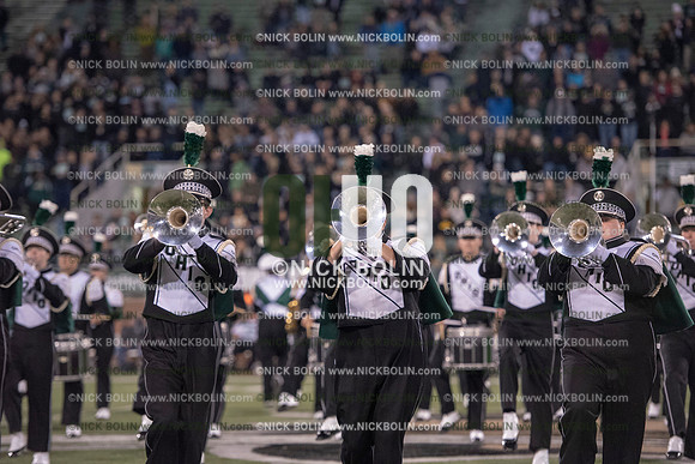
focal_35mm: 160
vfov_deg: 8.6
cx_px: 348
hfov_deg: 12.8
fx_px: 3089
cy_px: 232
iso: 5000
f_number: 3.2
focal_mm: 160
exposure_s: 1/1250
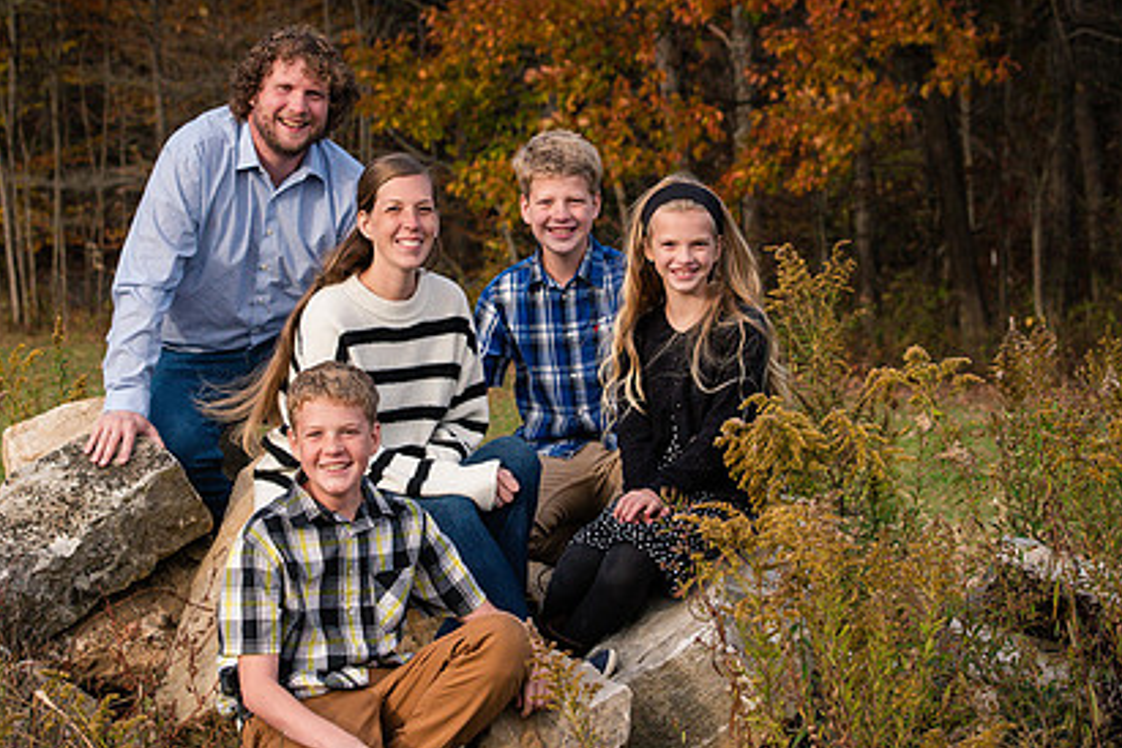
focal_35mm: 127
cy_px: 219
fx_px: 3958
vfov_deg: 10.8
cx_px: 513
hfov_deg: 16.1
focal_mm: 70
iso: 1800
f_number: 6.3
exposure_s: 1/1600
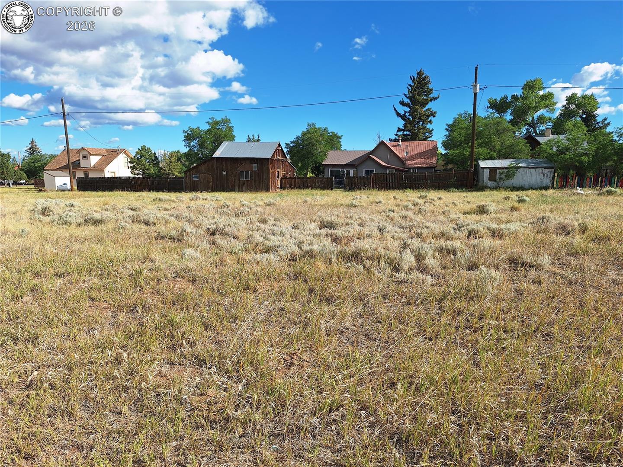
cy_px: 234
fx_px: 414
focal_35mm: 23
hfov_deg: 73.9
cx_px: 312
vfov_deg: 58.9
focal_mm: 5.54
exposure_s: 1/2786
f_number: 1.8
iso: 40
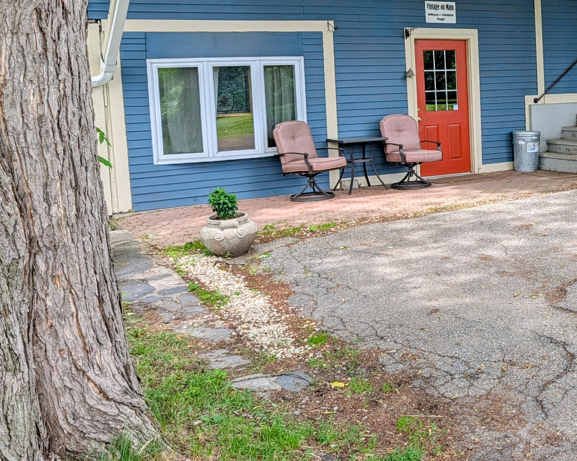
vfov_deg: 32.4
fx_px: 785
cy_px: 140
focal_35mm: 46
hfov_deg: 37.0
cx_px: 548
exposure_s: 1/365
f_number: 1.68
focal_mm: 6.9
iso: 20
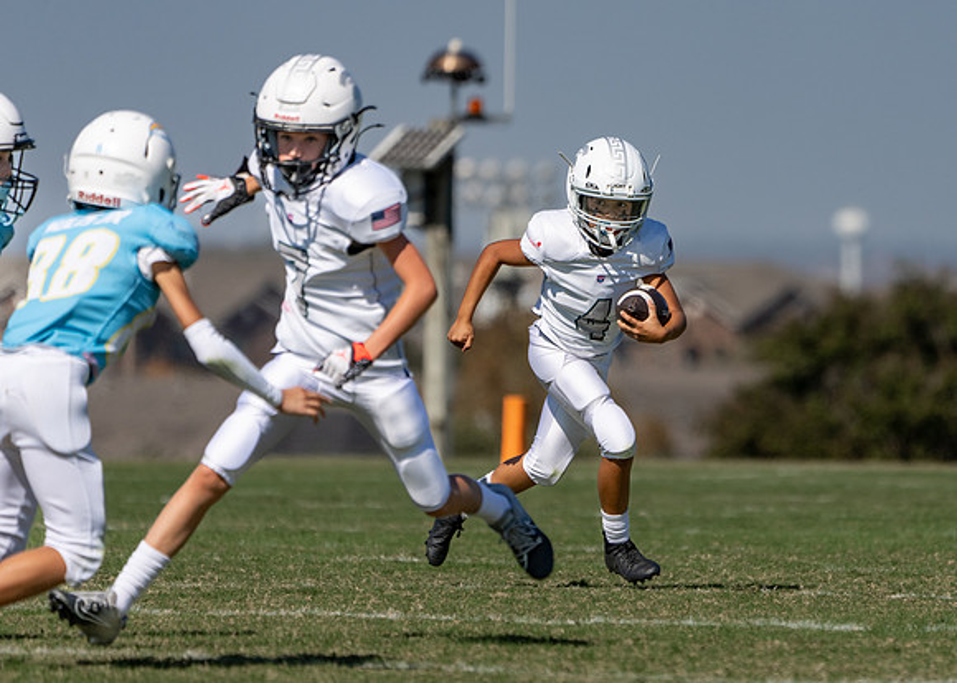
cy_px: 311
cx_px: 757
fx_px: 17245
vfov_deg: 2.3
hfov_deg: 3.2
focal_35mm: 635
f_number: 5.6
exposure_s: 1/1600
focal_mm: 400
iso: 100
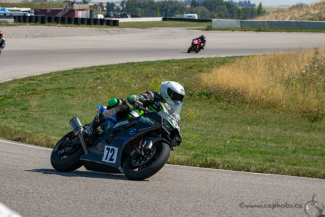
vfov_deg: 7.6
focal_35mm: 180
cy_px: 108
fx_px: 1625
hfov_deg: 11.4
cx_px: 162
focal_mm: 180
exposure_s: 1/1250
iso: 500
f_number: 11
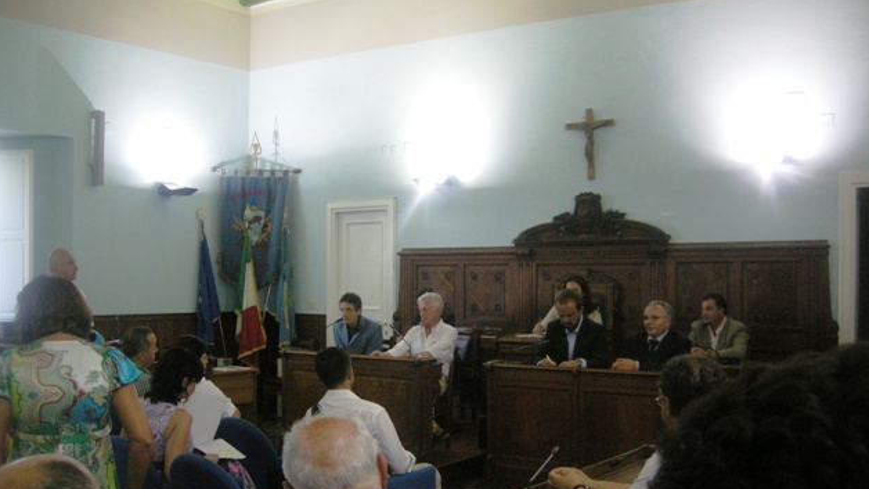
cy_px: 306
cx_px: 439
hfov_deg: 50.5
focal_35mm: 40
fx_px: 922
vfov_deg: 29.6
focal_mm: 7.5
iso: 400
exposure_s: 1/40.6
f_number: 2.7
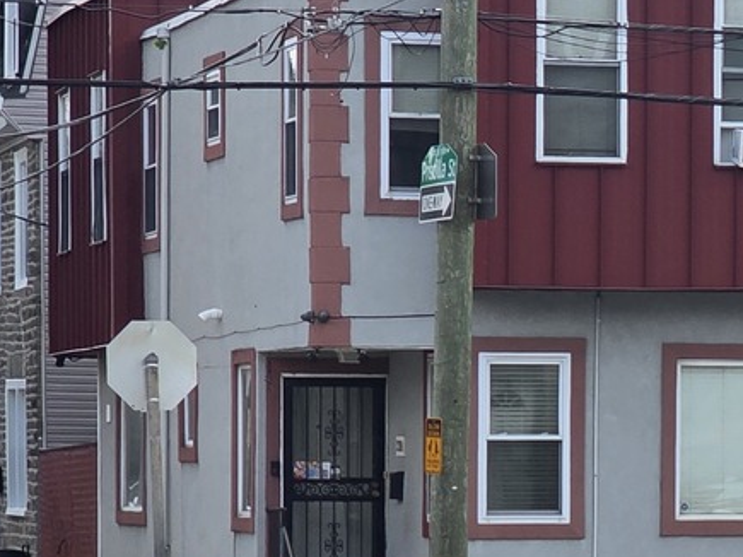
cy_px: 677
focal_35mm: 254
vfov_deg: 5.8
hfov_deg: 7.7
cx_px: 1054
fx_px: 5450
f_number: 2.4
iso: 50
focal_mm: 7.9
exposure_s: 1/919
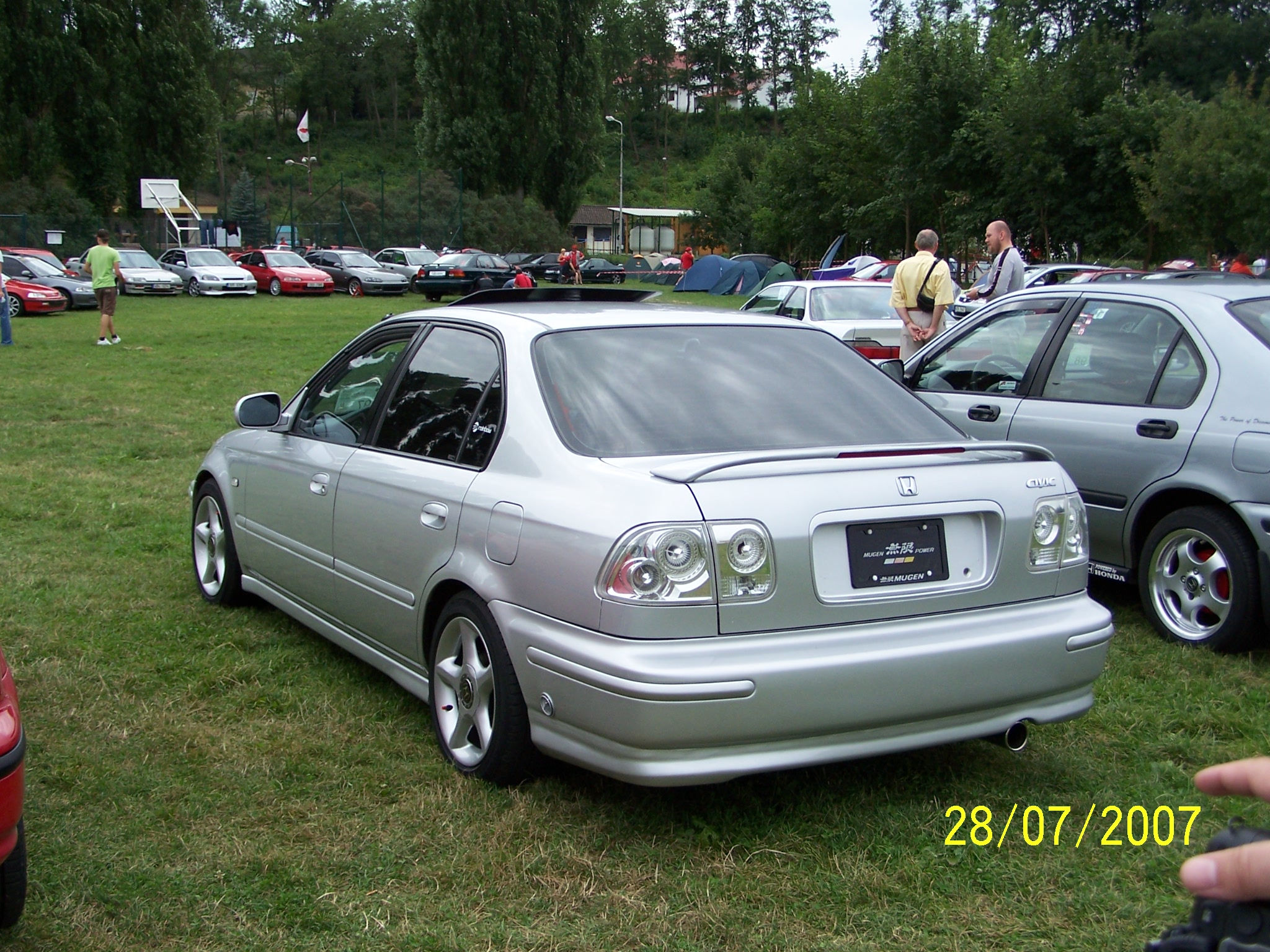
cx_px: 635
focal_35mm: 48
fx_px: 1761
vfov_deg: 30.3
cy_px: 476
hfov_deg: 39.7
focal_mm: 8
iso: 80
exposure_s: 1/750
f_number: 3
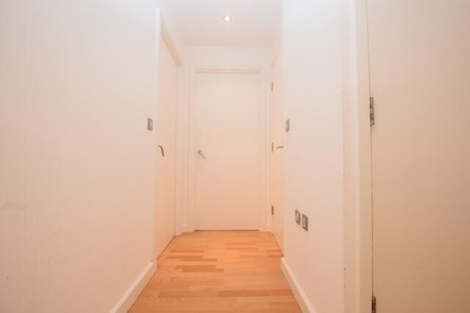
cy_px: 156
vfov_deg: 72.0
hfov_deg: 95.0
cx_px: 235
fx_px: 215
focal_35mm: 16
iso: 800
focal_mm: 11
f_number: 4.5
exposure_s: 1/80
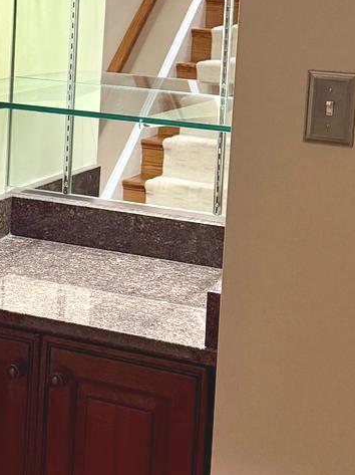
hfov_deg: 18.7
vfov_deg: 24.5
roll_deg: -2.0
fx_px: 1068
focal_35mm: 78
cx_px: 59
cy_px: 69
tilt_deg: -7.2
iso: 640
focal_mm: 6.76
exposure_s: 1/60
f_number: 1.78
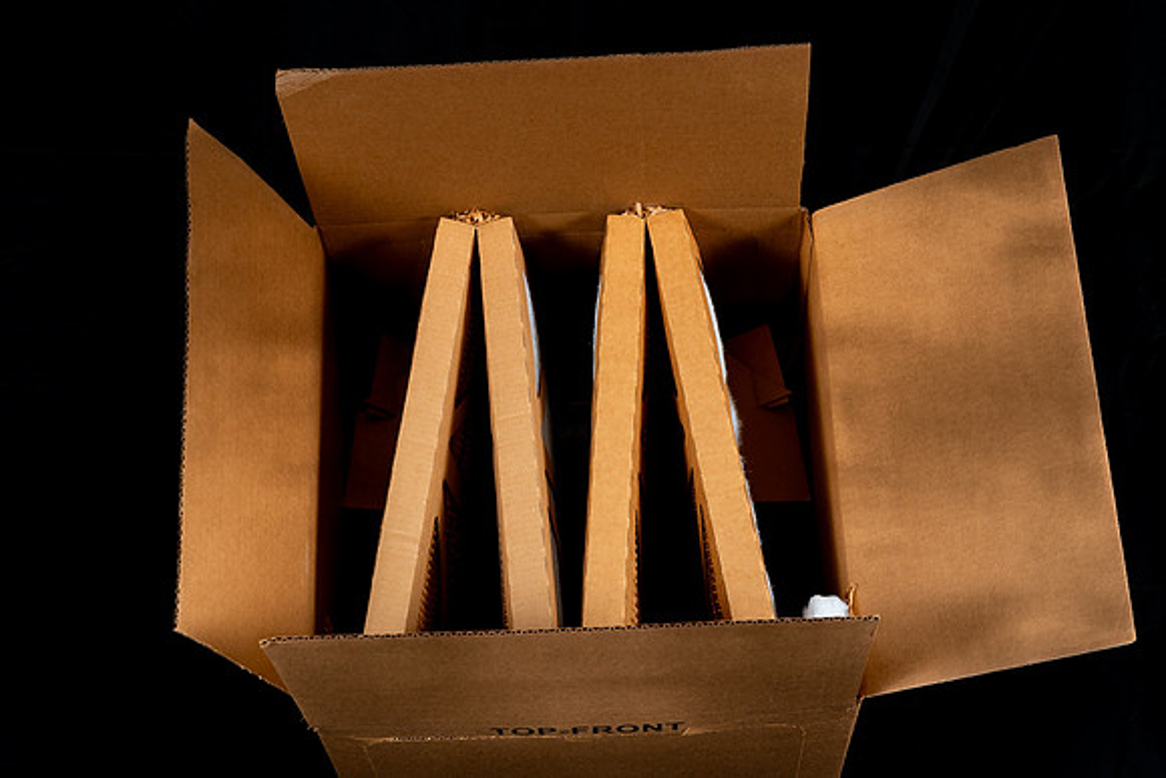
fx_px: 2138
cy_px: 389
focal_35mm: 66
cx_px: 583
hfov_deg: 30.5
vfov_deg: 20.6
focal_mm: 66
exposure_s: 1/125
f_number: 8
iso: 160
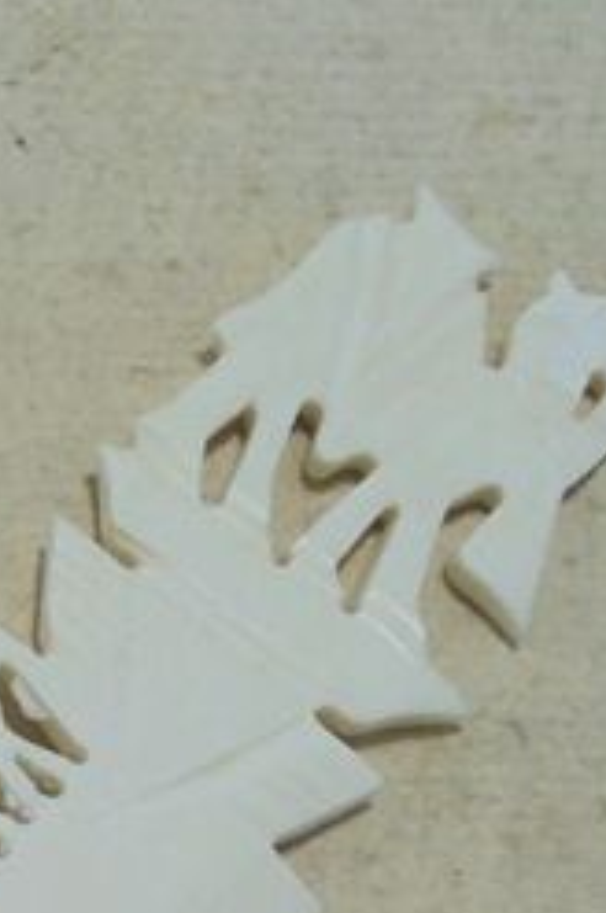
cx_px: -467
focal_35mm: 129
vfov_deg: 14.6
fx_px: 3266
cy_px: 1453
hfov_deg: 10.0
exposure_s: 1/50
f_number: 4
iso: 100
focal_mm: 6.1
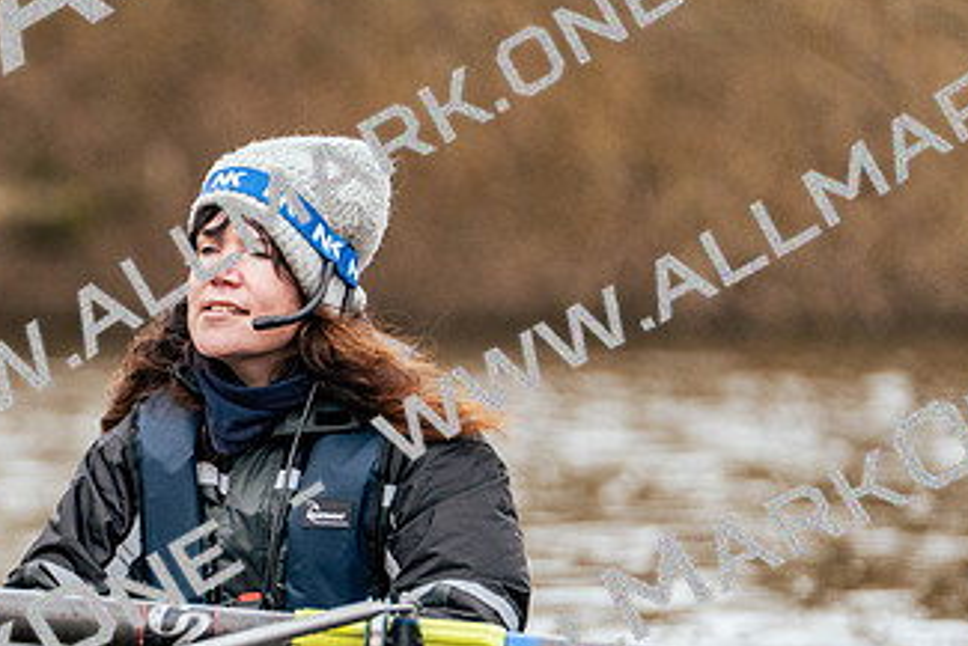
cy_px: 511
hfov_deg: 1.9
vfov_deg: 1.3
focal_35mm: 1071
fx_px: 28809
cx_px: 155
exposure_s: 1/2000
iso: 2500
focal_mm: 600
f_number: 6.3
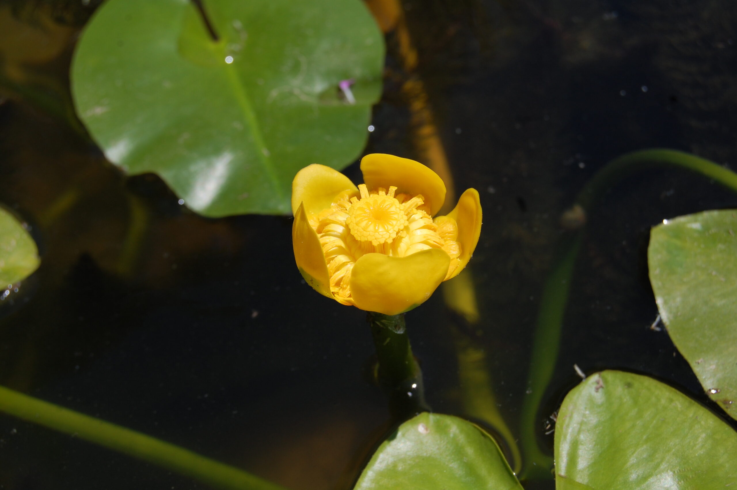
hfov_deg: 24.6
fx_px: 1687
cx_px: 368
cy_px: 245
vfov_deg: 16.5
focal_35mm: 82
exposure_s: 1/500
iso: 200
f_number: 11
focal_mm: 55
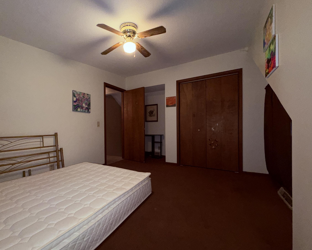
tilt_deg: -0.3
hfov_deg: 96.7
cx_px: 146
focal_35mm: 15
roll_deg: +0.7
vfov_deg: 84.0
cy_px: 128
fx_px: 139
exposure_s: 1/60
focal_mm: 2.22
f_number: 2.2
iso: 160
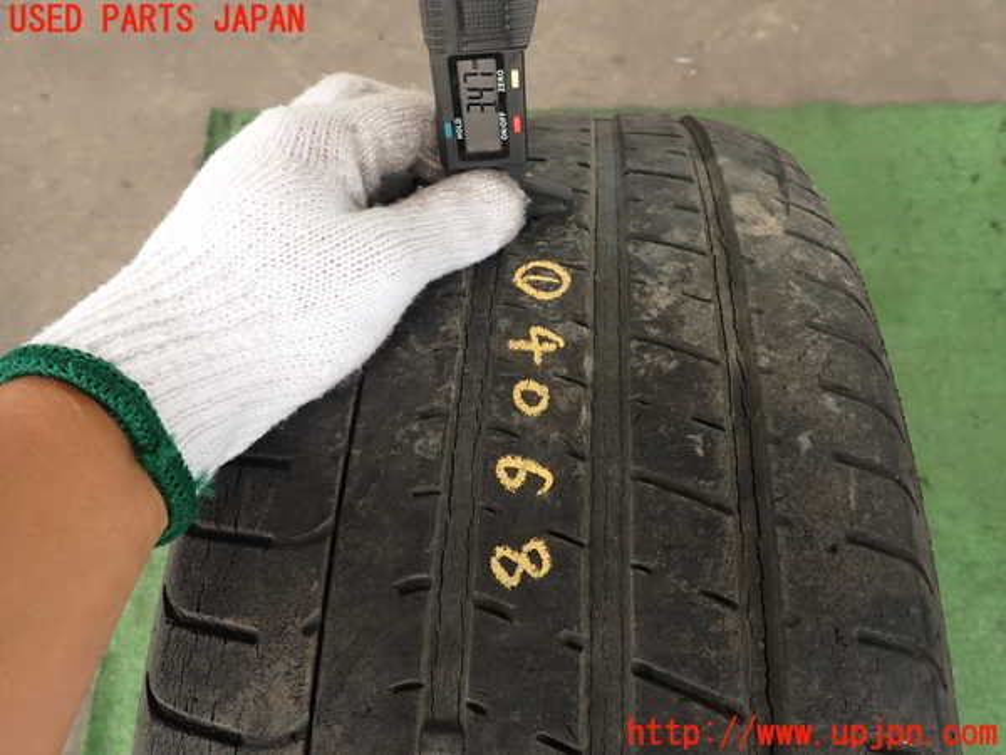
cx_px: 503
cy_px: 378
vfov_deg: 54.9
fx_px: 727
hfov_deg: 69.4
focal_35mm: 25
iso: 100
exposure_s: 1/100
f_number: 2.8
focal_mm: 4.5
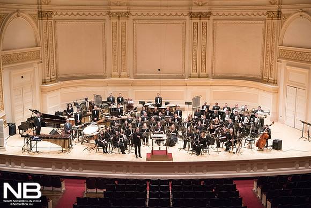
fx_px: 459
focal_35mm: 53
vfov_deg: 25.5
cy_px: 104
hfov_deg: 37.4
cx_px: 156
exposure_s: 1/125
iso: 6400
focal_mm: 52
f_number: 5.6
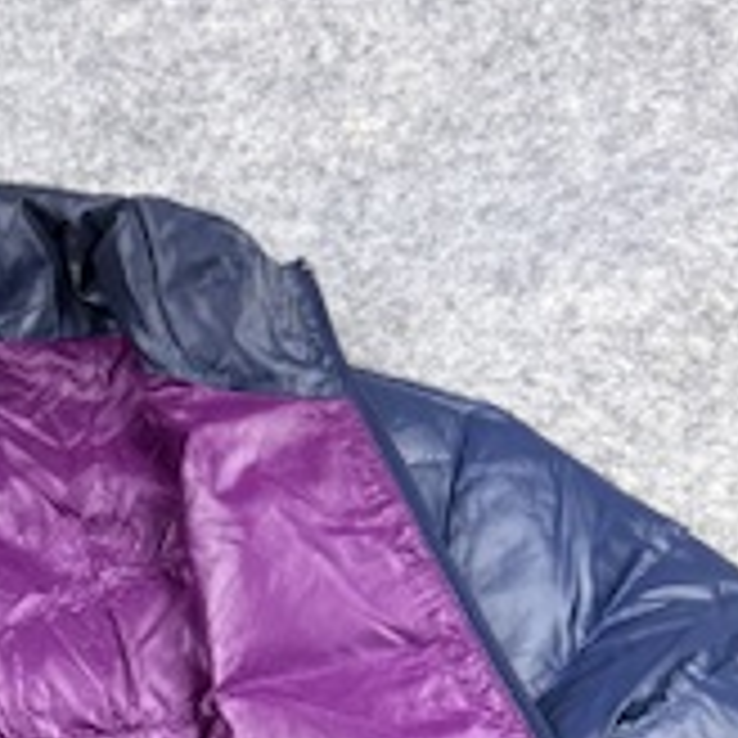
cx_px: -86
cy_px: 958
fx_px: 2002
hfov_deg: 19.9
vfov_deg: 19.3
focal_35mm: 83
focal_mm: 6.76
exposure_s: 1/100
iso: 125
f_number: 1.78
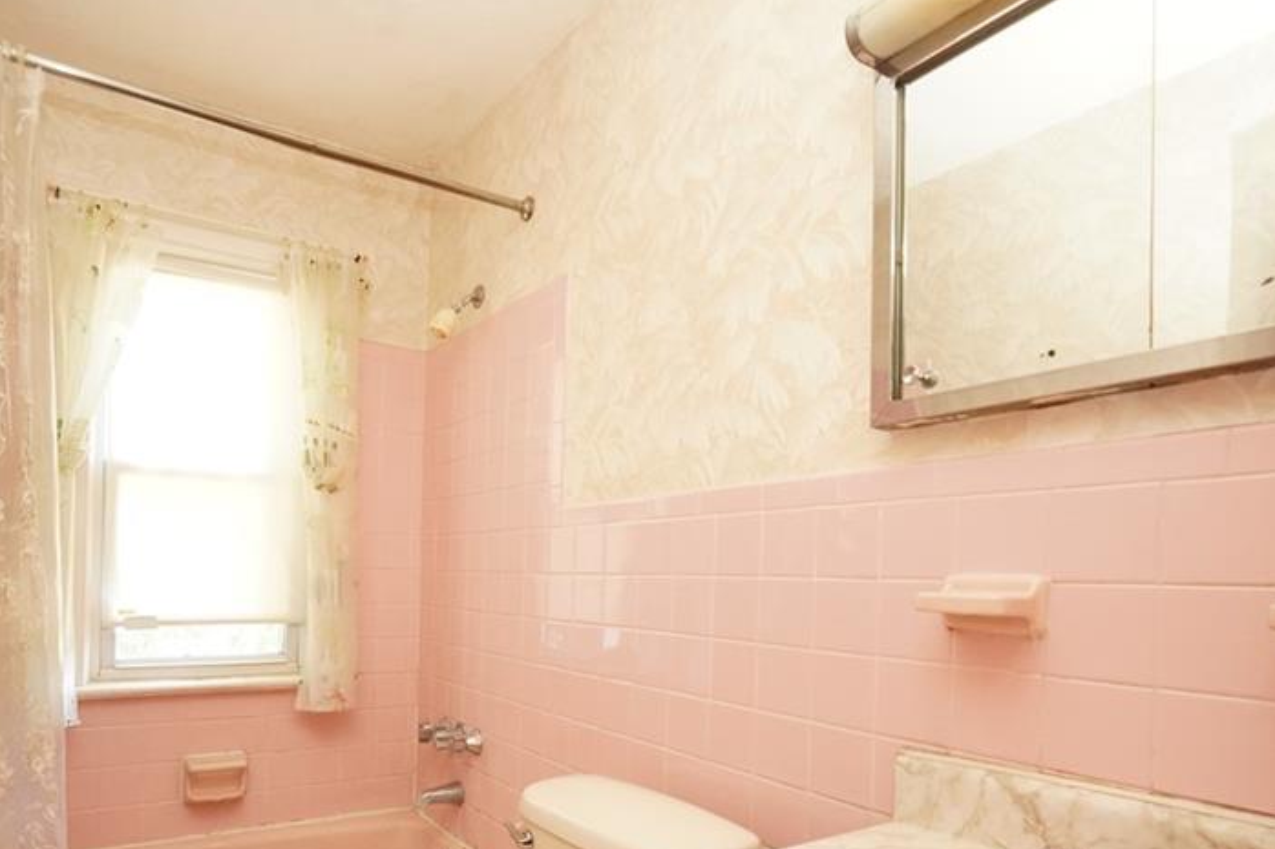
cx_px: 524
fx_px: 779
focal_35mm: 22
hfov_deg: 77.9
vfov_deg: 55.8
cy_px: 579
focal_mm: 10
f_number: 4.5
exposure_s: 1/125
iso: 4000
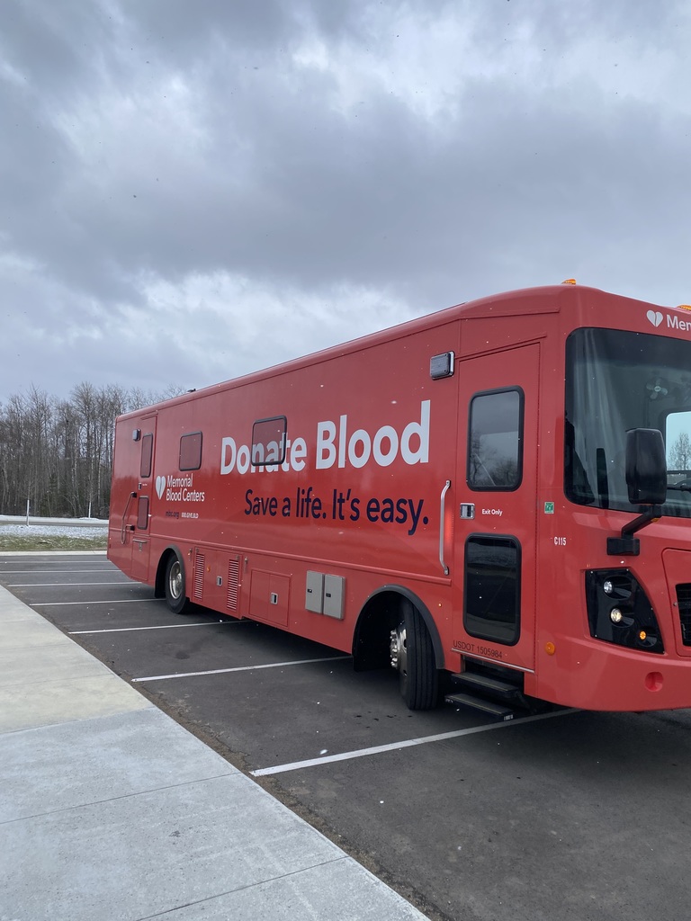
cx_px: 346
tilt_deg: -0.1
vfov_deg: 67.3
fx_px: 692
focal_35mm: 26
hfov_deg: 53.1
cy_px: 460
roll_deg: -2.3
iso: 32
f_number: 1.8
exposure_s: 1/1147
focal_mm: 4.25
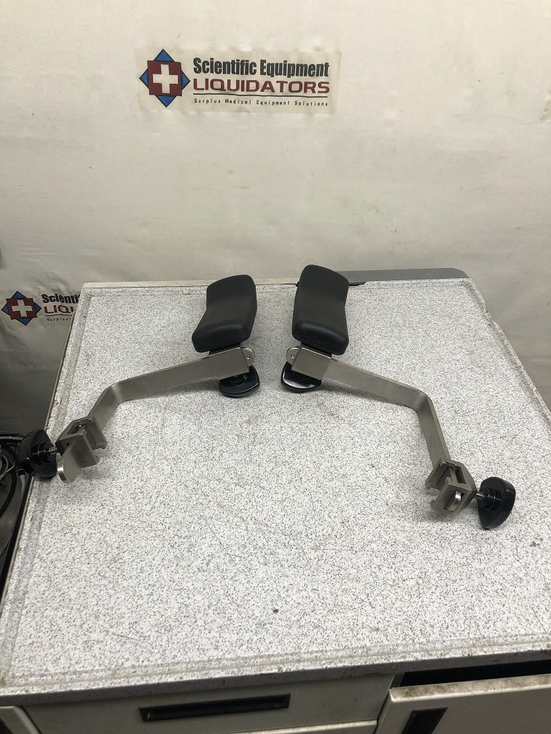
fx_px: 594
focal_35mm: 28
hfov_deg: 49.7
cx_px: 276
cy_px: 367
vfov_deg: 63.4
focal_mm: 3.99
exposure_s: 1/40
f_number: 1.8
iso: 25
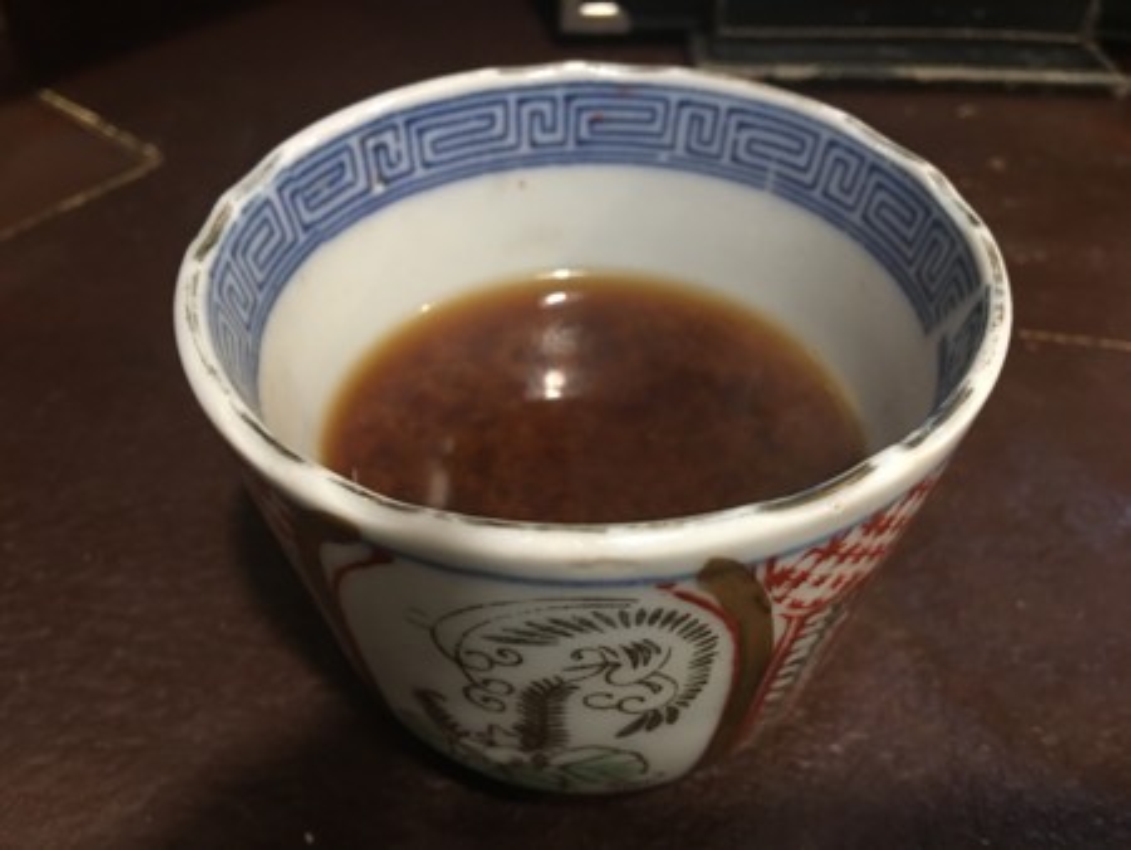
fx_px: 948
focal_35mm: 29
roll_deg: -0.3
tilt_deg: -43.8
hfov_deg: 61.6
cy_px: 425
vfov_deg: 48.3
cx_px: 566
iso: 50
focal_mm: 4.15
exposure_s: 1/4
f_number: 2.2
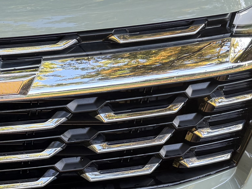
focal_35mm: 90
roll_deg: +0.3
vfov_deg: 16.3
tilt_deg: -20.8
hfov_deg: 20.7
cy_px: 40
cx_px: -28
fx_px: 655
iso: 80
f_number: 1.78
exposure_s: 1/144
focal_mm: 6.76
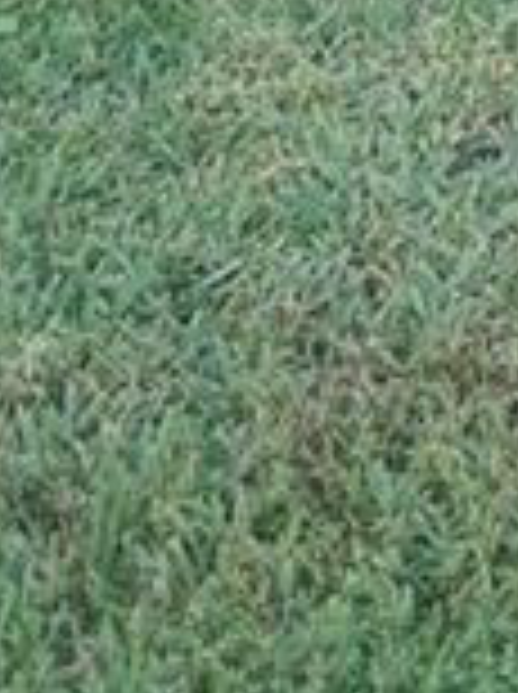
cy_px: -734
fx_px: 3001
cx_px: 995
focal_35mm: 150
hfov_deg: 9.3
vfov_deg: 11.7
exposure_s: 1/194
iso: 40
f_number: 1.9
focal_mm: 2.47
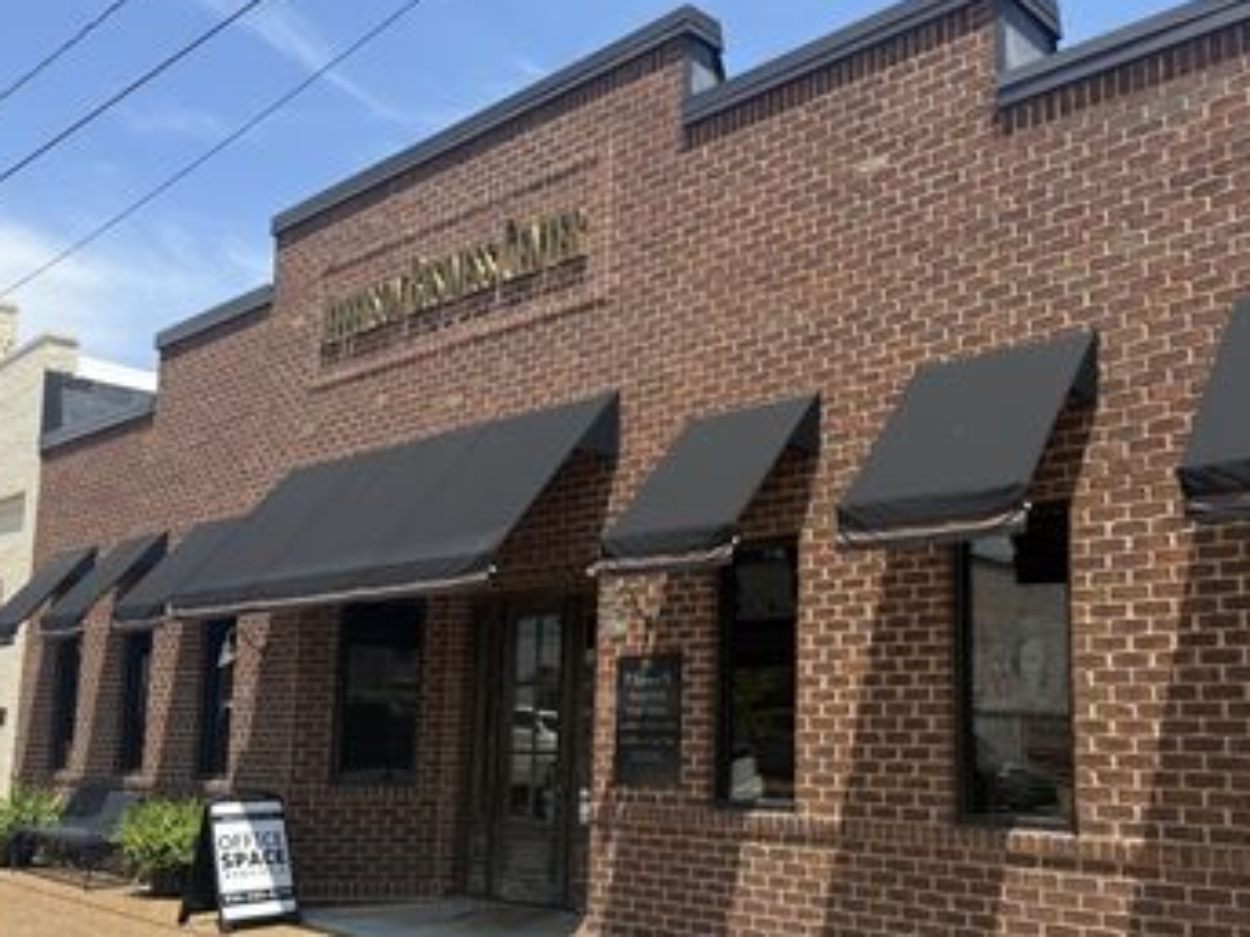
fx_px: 1263
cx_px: 802
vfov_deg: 40.6
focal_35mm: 35
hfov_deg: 51.9
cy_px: 545
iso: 80
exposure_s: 1/2445
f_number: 1.78
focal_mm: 6.76
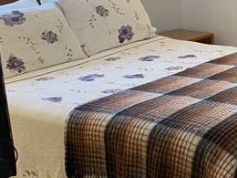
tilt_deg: -16.4
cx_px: 294
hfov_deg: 22.3
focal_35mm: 80
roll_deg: +0.6
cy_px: 67
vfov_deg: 18.4
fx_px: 548
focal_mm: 4.25
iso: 250
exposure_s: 1/60
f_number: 1.8
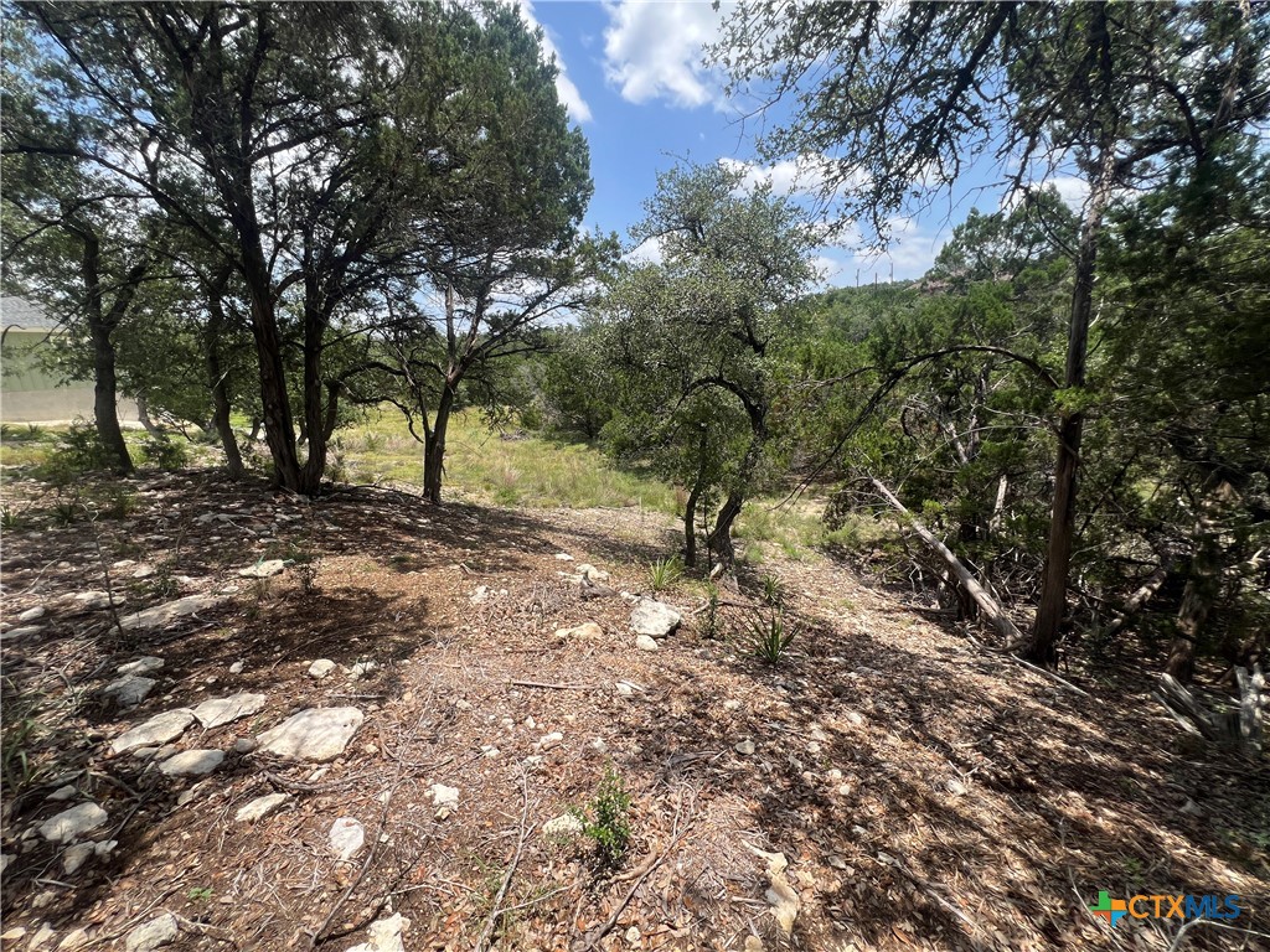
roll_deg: +4.5
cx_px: 635
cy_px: 476
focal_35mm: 13
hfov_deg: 106.2
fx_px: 477
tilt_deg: -13.3
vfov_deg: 89.9
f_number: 1.8
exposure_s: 1/903
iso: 32
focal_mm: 1.57
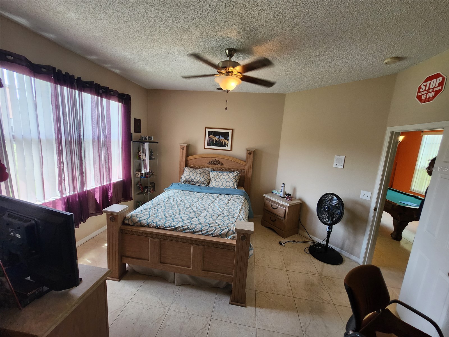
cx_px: 224
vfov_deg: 89.9
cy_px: 168
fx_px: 169
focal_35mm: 13
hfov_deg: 106.2
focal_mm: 1.74
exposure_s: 1/60
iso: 160
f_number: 2.2
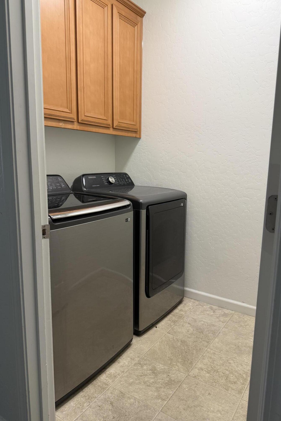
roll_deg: +0.6
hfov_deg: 51.3
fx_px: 293
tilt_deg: -11.1
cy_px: 211
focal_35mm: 25
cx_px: 137
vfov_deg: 71.5
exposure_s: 1/120
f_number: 1.78
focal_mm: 6.76
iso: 100
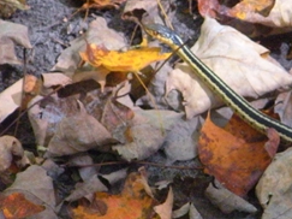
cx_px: 282
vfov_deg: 4.0
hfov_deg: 5.3
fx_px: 3128
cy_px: 139
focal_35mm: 371
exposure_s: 1/130
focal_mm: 31.5
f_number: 5.6
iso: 643
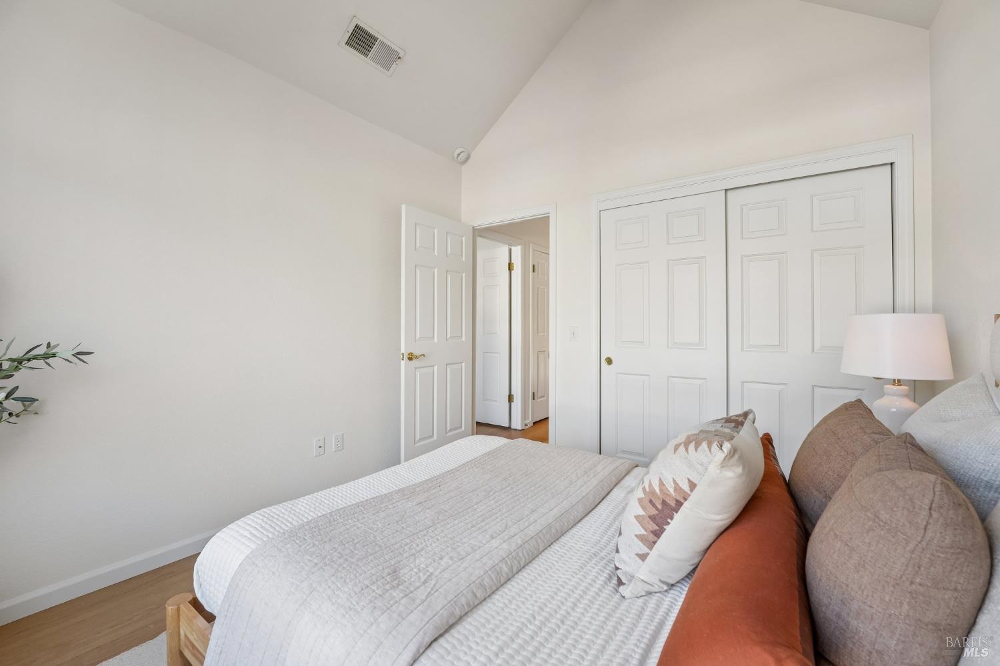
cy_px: 333
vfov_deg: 81.2
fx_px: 389
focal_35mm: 14
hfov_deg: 104.3
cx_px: 500
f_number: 8
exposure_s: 1/80
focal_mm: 14
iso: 500
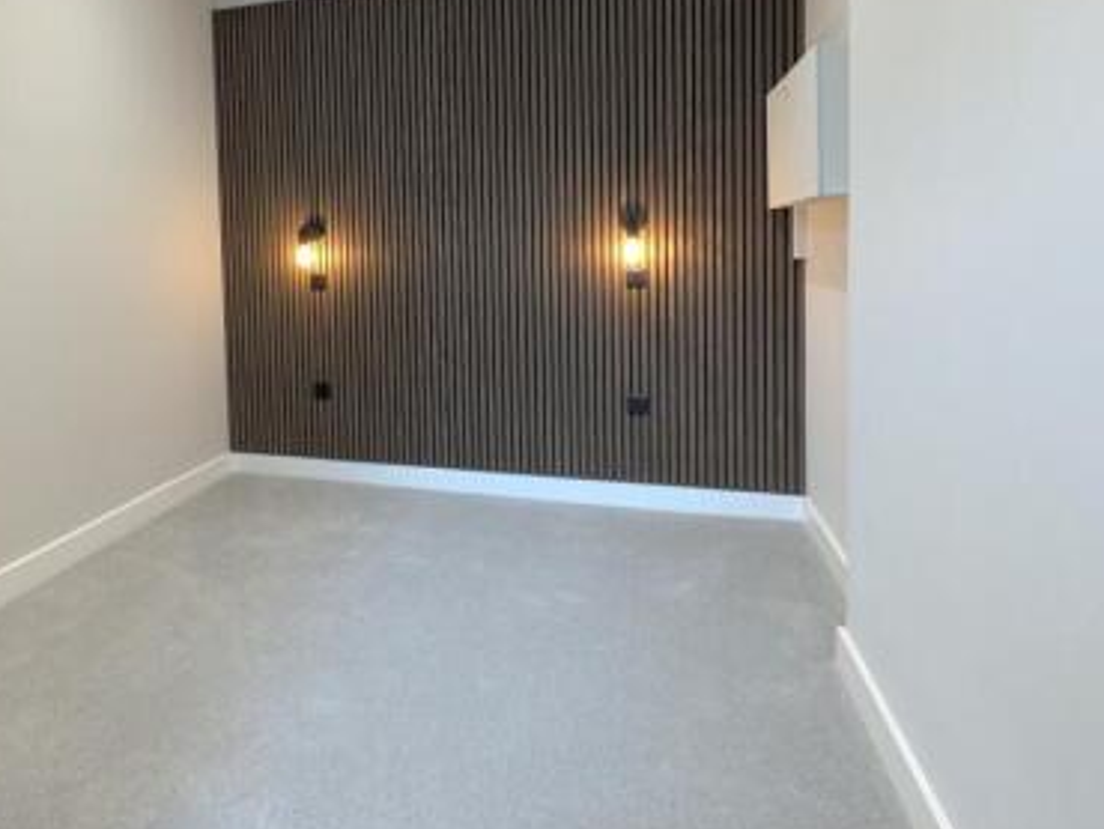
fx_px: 702
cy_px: 276
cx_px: 445
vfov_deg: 59.7
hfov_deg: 75.5
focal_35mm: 22
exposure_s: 1/33.3
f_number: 2.2
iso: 146
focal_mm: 1.83
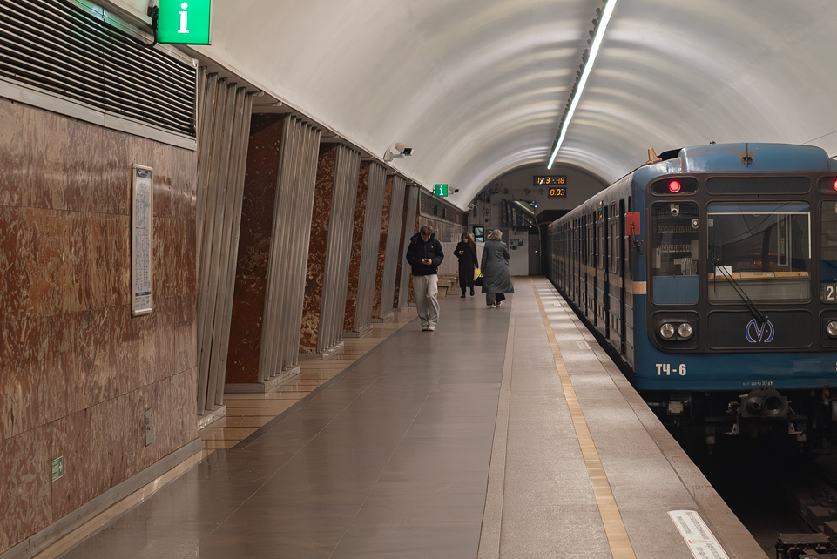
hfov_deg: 25.6
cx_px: 648
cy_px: 180
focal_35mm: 78
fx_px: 1815
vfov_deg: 17.5
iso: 2500
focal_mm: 50
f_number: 4.5
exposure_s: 1/250
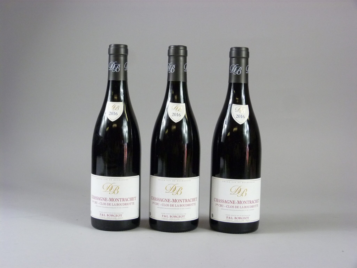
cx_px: 178
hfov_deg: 35.5
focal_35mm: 54
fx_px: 557
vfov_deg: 27.0
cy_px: 134
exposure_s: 1/50
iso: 400
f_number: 3.2
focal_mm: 9.7
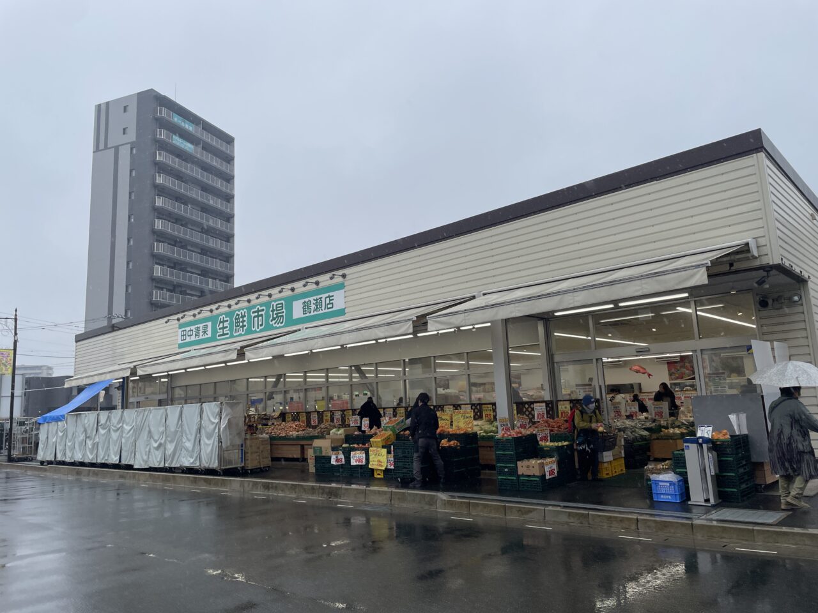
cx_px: 409
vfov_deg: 53.1
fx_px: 614
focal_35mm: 26
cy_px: 306
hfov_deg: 67.3
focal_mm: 4.2
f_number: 1.6
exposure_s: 1/947
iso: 32
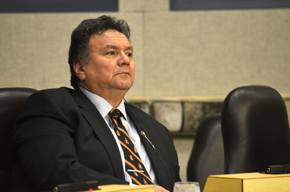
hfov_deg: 4.6
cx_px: 145
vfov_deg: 3.0
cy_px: 96
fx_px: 3618
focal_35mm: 450
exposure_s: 1/80
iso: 1250
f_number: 6.3
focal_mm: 300
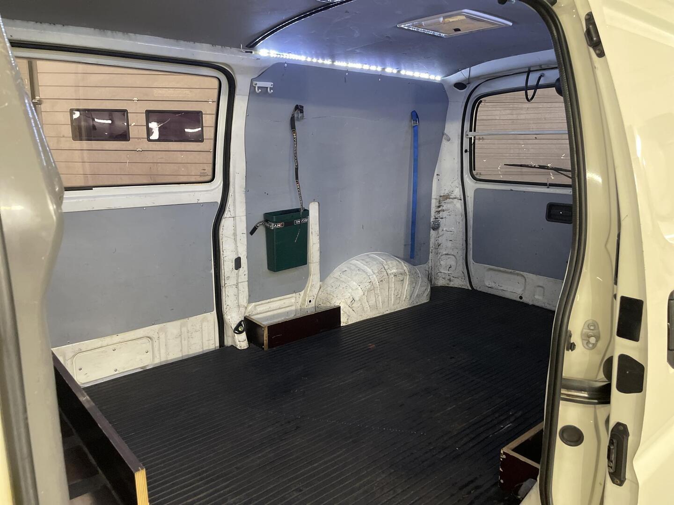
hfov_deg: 67.3
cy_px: 252
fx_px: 506
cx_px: 337
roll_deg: -0.8
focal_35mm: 26
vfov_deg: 53.1
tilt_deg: -9.6
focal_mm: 4.2
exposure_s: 1/50
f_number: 1.6
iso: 320
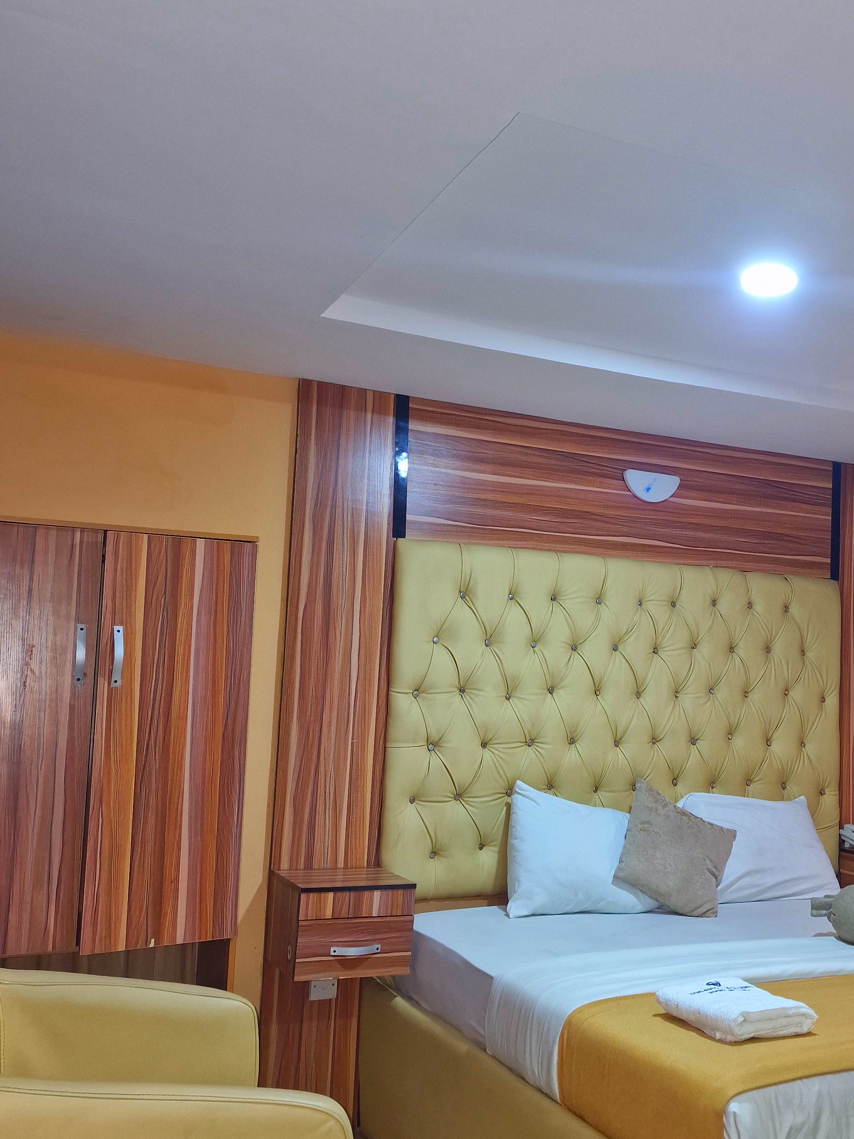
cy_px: 587
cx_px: 583
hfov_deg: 41.1
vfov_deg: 54.0
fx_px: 1119
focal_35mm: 34
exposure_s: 1/50
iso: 800
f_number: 1.8
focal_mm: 6.4
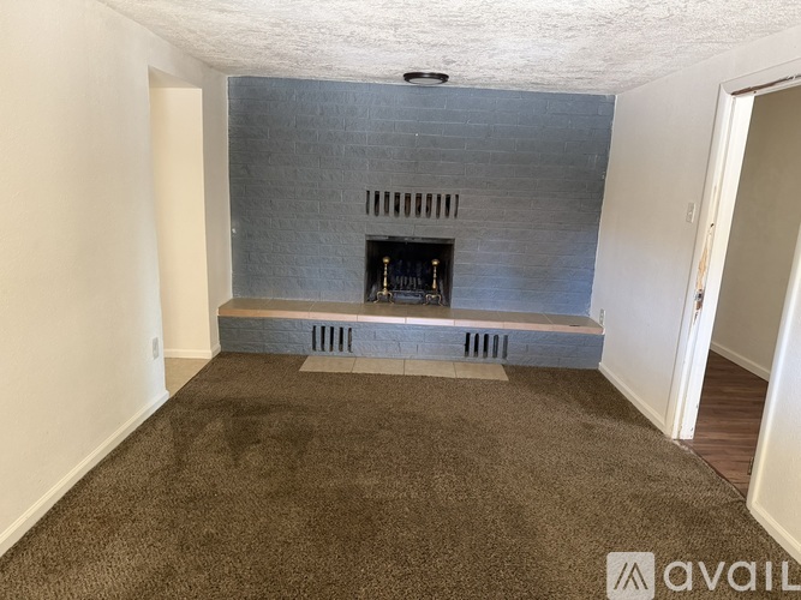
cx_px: 400
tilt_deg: -12.9
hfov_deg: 71.6
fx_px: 555
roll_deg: -2.6
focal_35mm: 24
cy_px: 300
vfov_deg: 56.8
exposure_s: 1/60
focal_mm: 6.76
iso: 500
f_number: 1.78
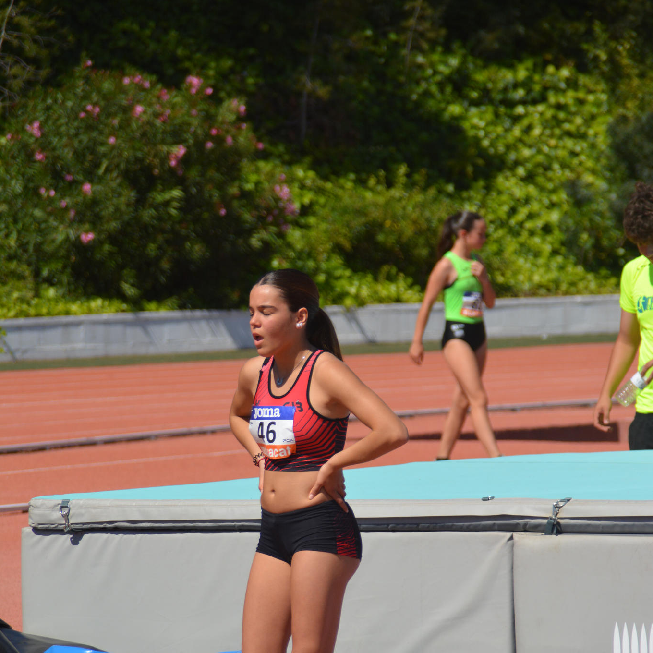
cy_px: 449
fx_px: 8195
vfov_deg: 4.6
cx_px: 327
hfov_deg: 4.6
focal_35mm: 384
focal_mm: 200
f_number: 6.3
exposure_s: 1/2000
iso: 360
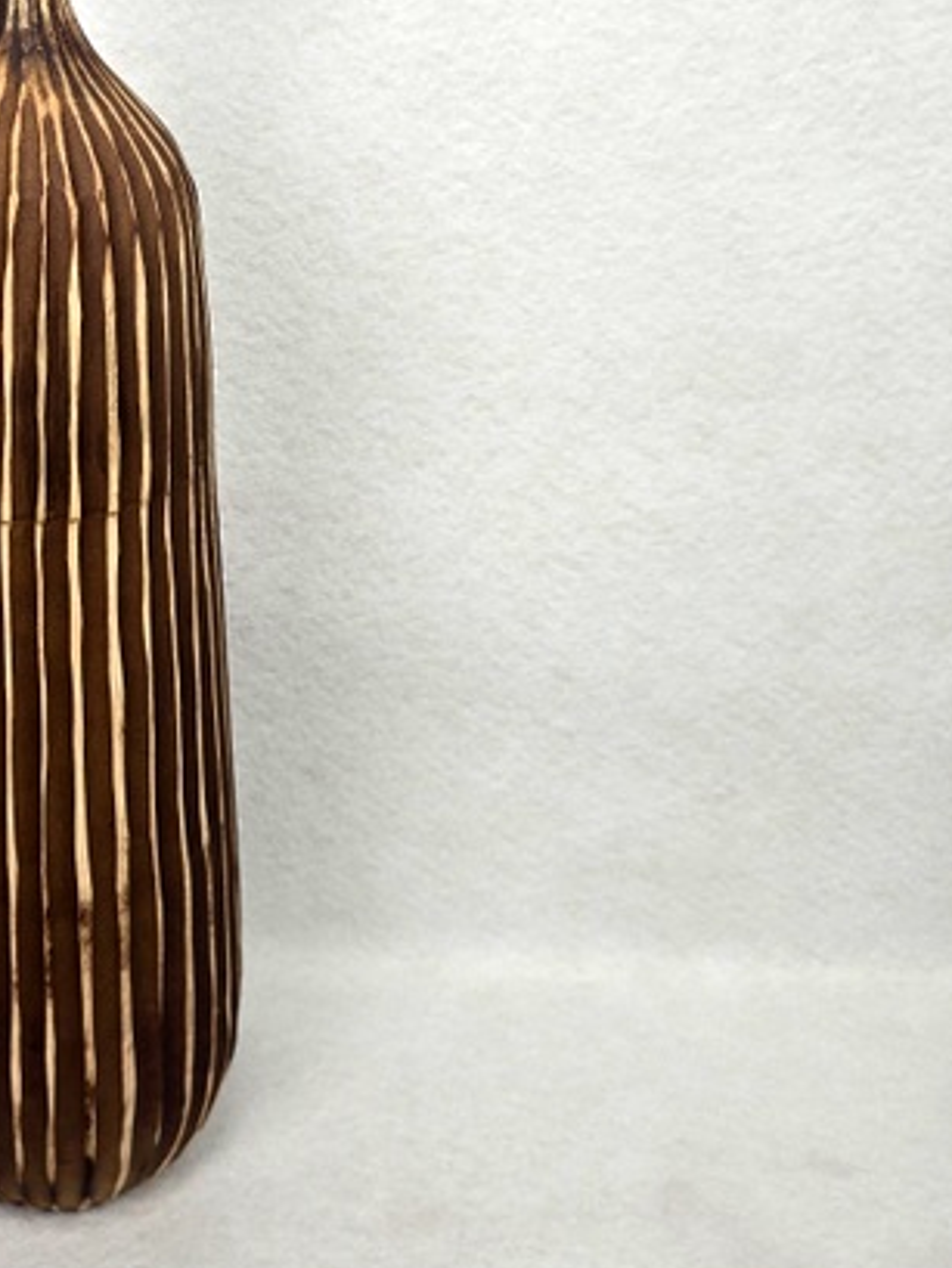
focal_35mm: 45
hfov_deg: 30.4
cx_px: 43
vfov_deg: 40.9
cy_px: 322
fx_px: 1649
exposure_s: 1/100
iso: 40
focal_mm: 6.3
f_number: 1.7
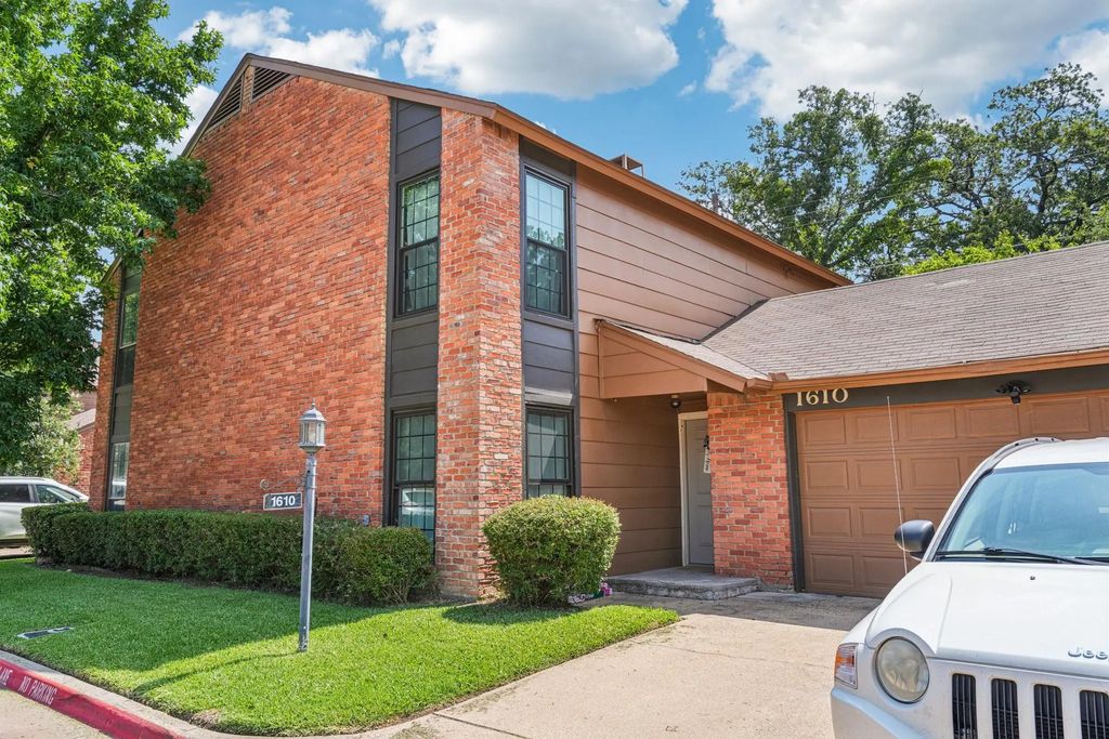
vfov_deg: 51.3
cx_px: 554
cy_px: 370
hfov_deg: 71.5
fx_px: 770
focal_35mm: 25
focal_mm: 25
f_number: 8
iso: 100
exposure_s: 1/160
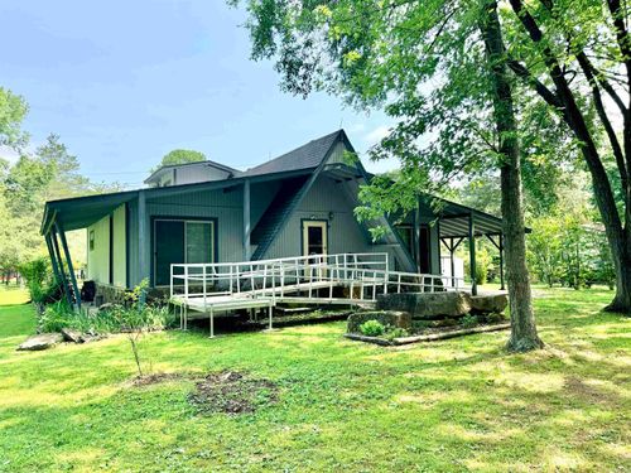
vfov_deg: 56.8
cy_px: 236
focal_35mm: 24
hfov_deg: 71.6
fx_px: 437
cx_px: 316
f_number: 1.78
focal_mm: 6.76
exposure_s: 1/2525
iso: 100
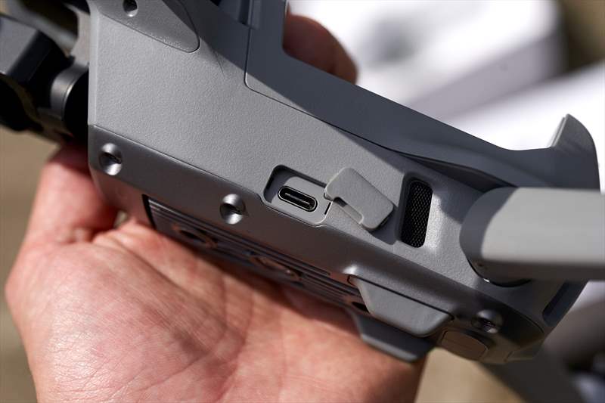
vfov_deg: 19.4
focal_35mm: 70
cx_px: 302
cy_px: 202
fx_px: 1176
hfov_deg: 28.8
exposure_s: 1/5000
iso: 400
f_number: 5.6
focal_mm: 70
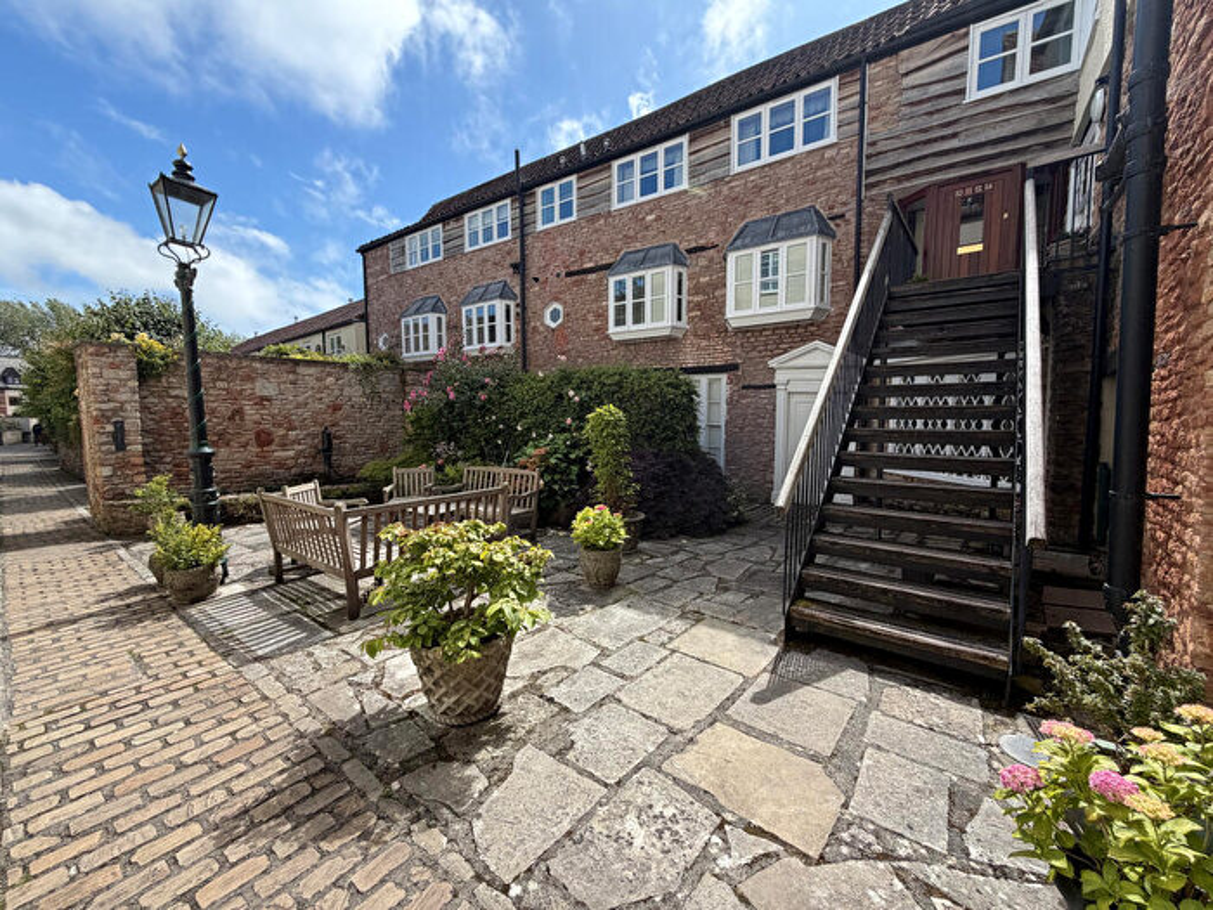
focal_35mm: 14
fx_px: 491
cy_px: 455
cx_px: 606
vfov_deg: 85.7
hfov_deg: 102.1
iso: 40
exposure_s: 1/770
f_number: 2.2
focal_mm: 2.22
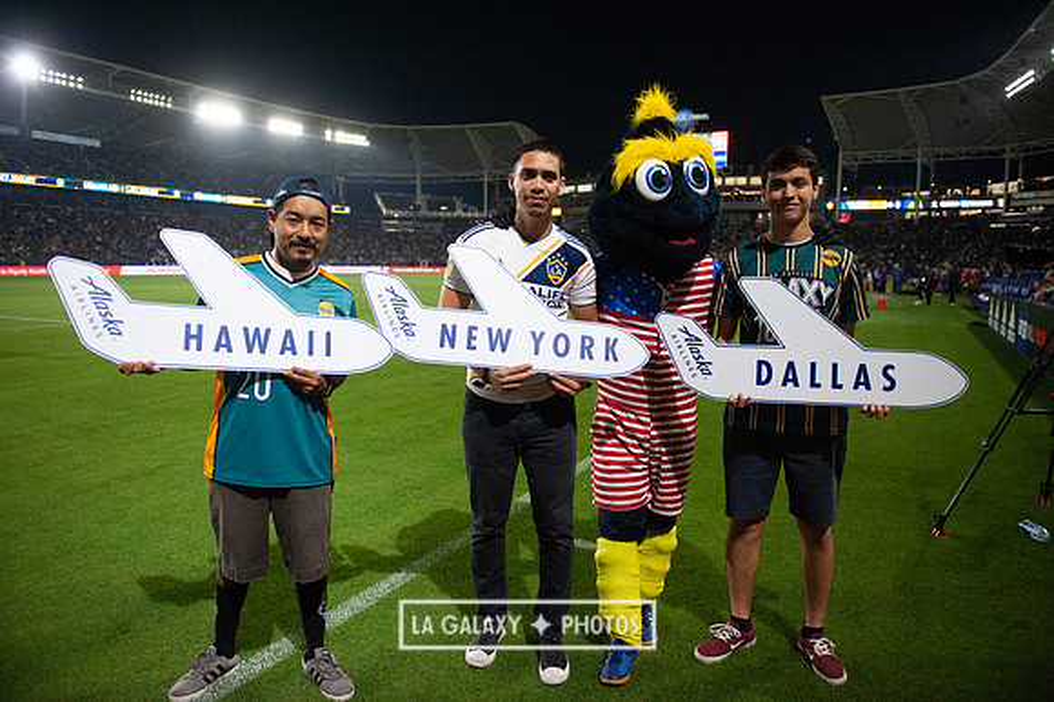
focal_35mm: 24
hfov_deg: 73.8
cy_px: 351
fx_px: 702
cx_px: 527
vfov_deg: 53.1
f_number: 2.8
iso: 2500
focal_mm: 24
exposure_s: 1/3200
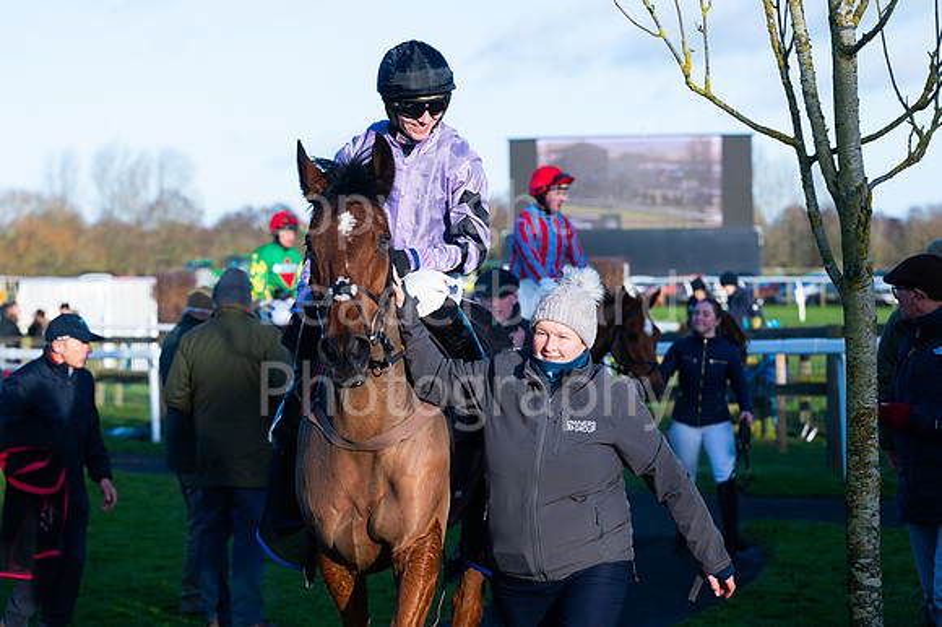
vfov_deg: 14.1
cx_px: 415
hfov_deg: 21.1
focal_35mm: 97
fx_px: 2532
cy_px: 276
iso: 320
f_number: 3.5
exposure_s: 1/3200
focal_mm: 77
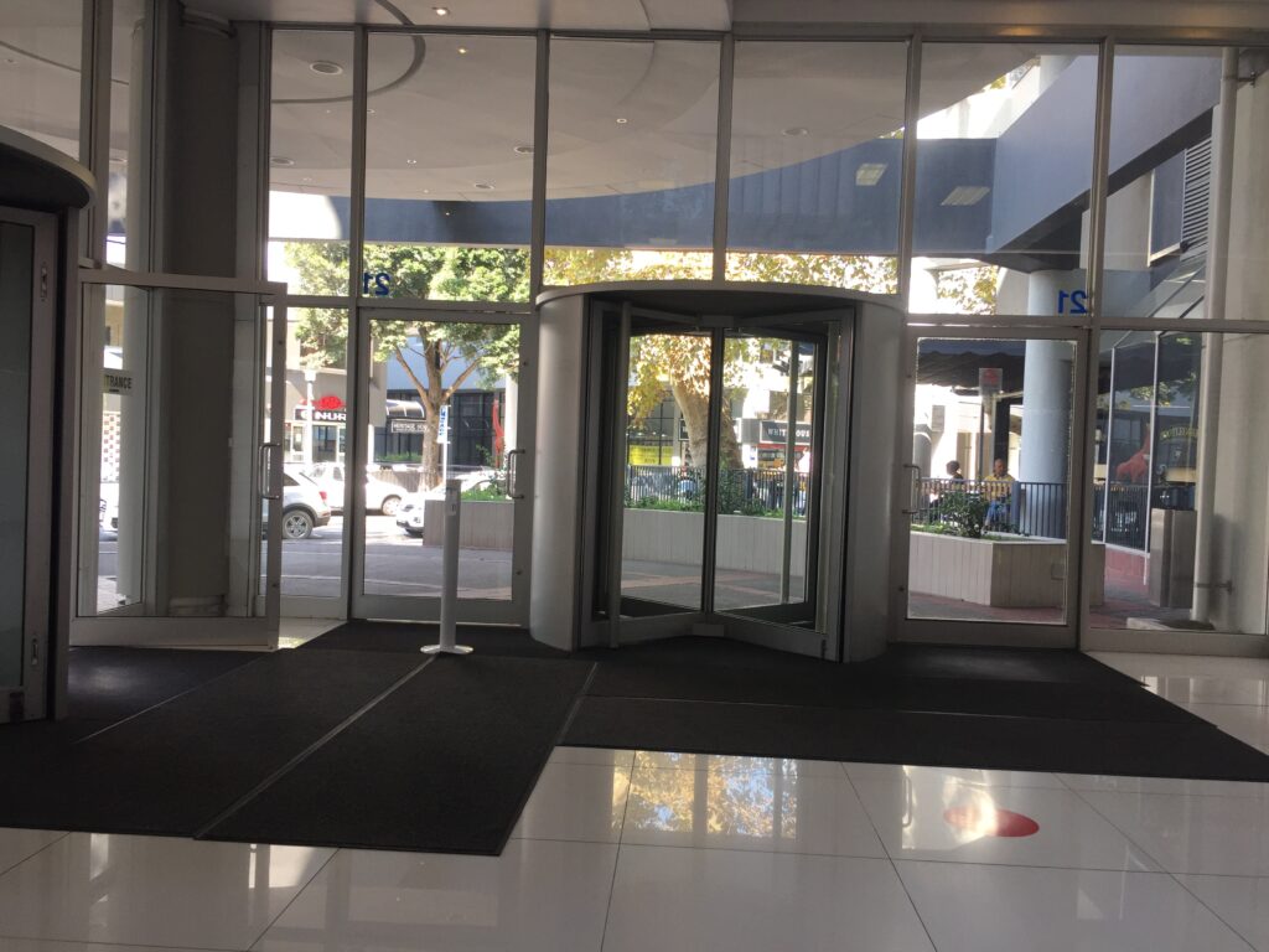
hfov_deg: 61.7
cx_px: 634
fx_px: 1063
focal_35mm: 29
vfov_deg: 48.2
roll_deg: -2.8
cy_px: 476
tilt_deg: -1.6
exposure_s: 1/100
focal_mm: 4.15
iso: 40
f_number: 2.2
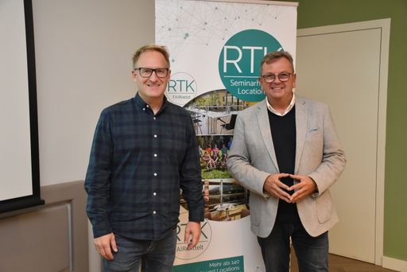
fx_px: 441
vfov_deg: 34.3
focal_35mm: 39
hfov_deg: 49.5
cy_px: 136
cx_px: 204
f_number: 3.8
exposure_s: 1/60
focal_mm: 26
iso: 2000
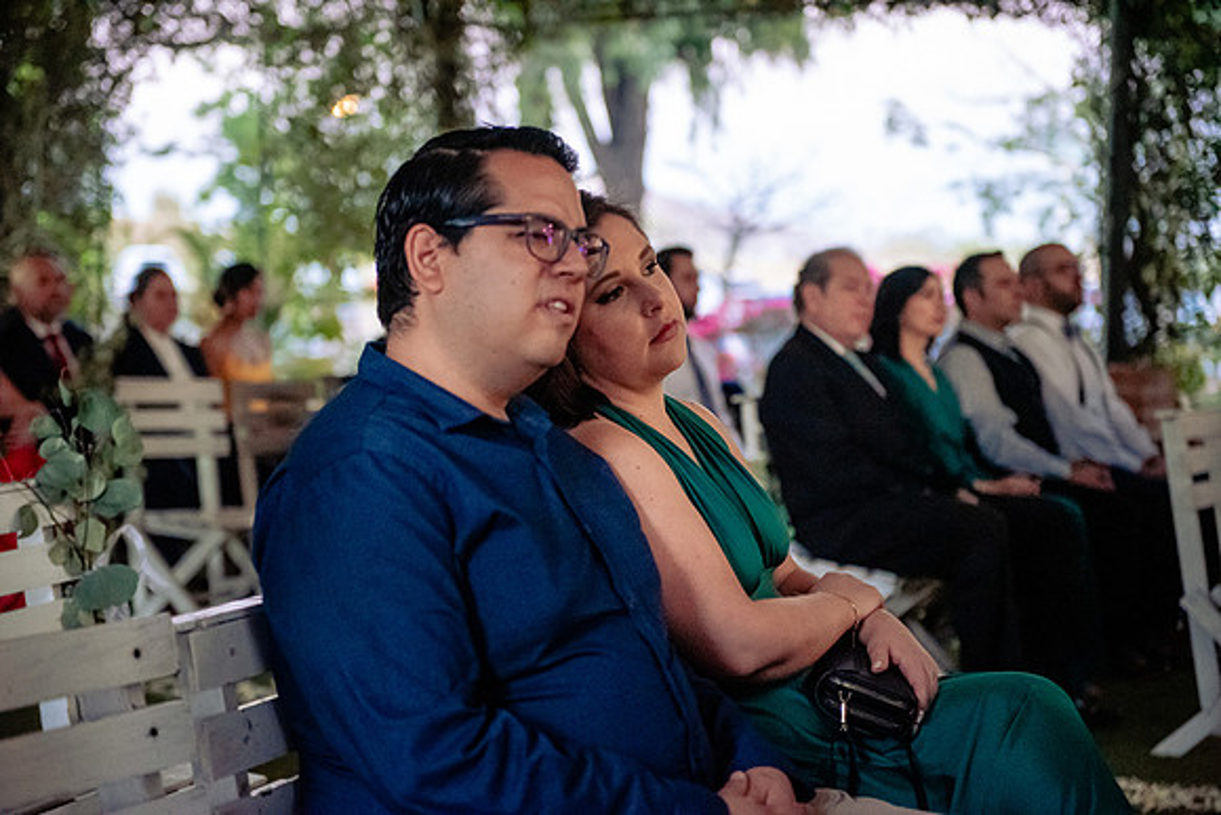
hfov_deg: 28.8
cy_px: 408
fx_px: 2375
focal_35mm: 70
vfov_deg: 19.5
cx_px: 610
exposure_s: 1/125
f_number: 2.8
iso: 6400
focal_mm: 70
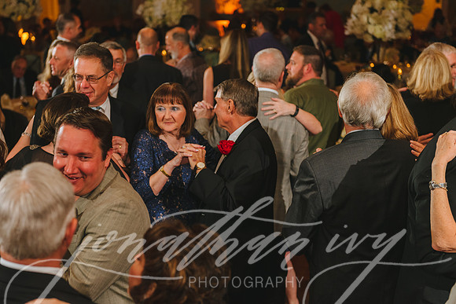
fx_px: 785
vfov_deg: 21.9
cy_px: 152
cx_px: 228
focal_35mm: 62
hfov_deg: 32.4
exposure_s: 1/160
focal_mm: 62
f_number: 3.5
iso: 1250
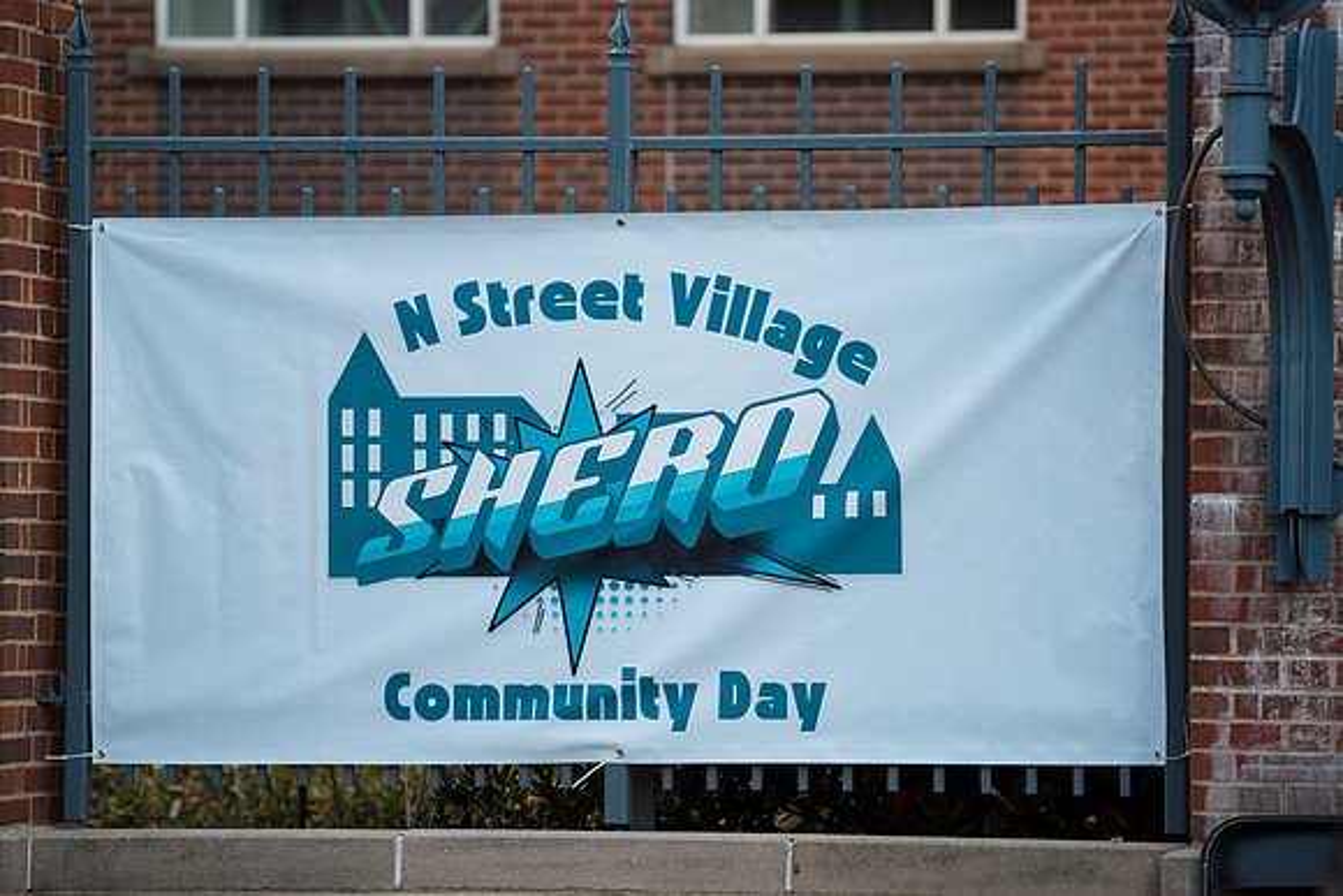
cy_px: 448
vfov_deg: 6.5
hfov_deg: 9.8
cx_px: 672
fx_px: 7836
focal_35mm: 210
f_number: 4
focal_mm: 210
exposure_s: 1/200
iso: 180
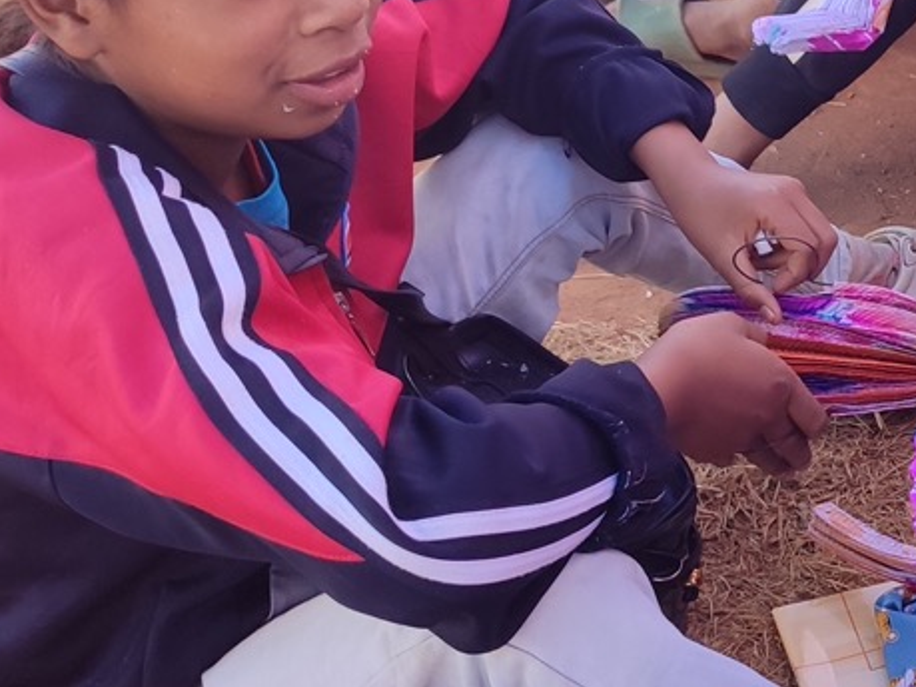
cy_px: 242
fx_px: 1772
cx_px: 1213
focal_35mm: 67
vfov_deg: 21.9
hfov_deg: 24.9
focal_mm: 5.89
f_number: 1.89
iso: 50
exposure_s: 1/146
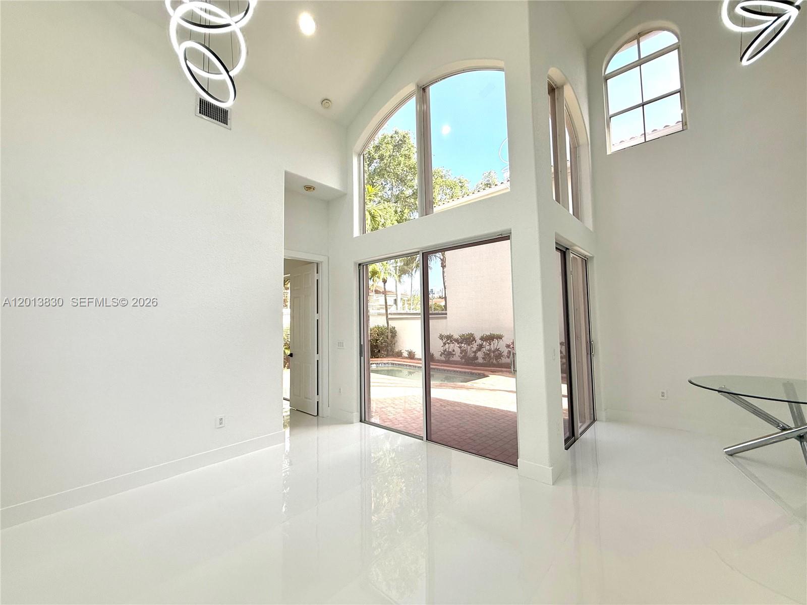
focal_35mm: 14
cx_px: 404
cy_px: 302
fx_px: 326
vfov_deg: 85.7
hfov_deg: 102.1
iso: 64
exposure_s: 1/120
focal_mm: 2.22
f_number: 2.2
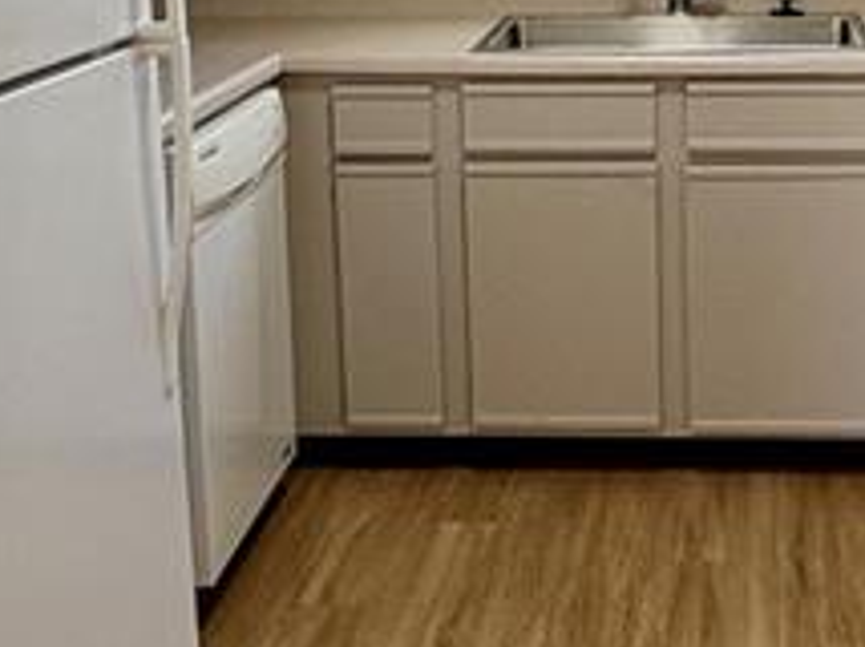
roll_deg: +1.2
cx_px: 647
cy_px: 81
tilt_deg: -9.6
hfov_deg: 28.6
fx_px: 1672
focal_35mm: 67
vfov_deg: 21.5
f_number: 2.2
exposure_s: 1/120
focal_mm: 2.22
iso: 160
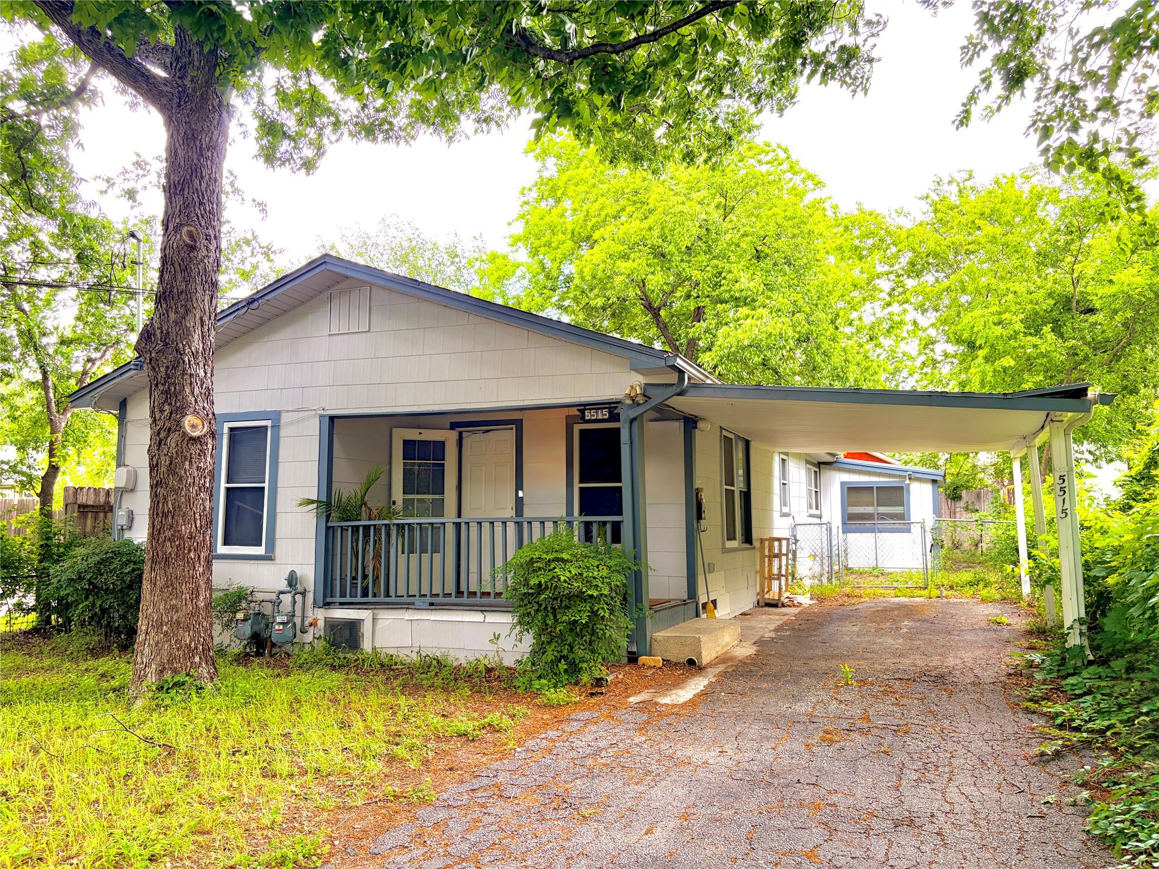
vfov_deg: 53.1
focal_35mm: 26
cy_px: 434
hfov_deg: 67.3
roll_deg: +0.6
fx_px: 871
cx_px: 580
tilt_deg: +6.1
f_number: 1.6
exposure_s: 1/334
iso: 50
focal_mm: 5.96
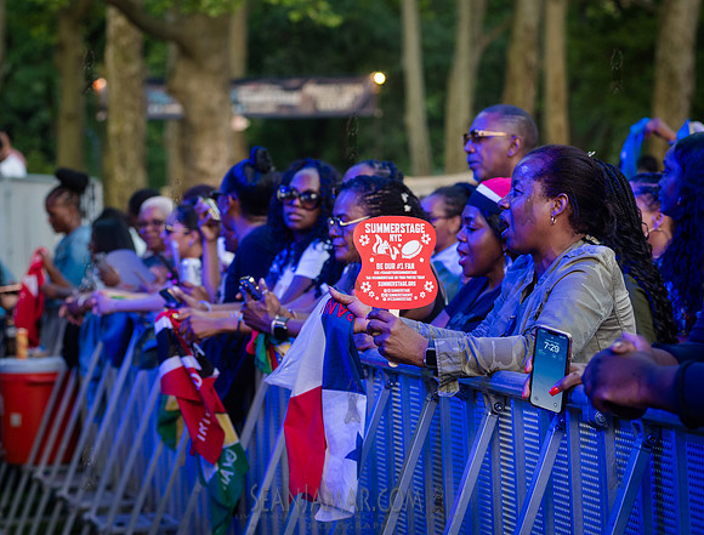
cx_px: 363
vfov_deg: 12.3
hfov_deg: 16.1
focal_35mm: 122
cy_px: 291
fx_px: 2484
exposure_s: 1/250
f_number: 4.5
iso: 1000
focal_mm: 100
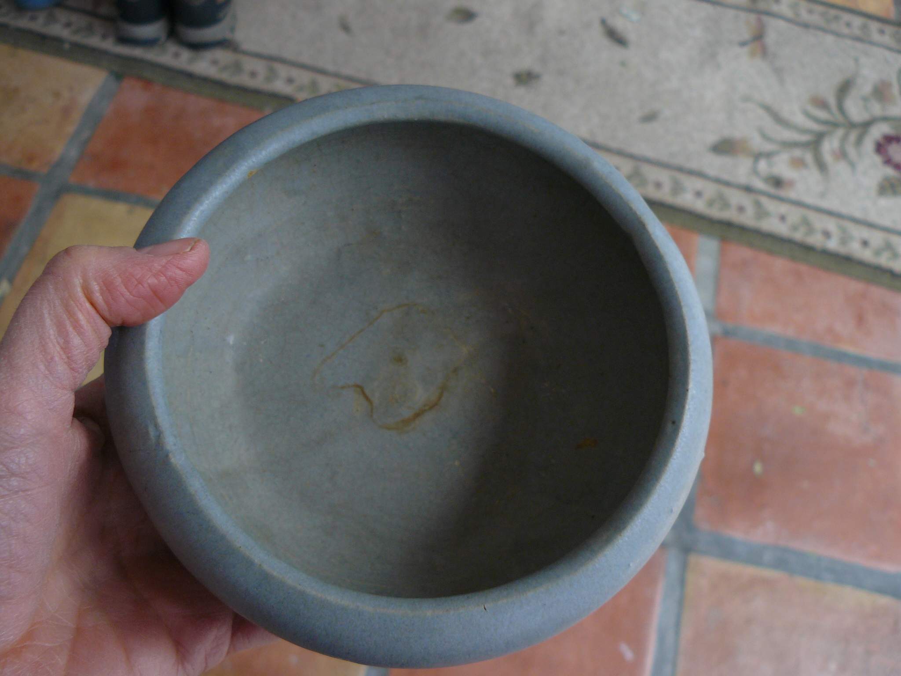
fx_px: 937
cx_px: 450
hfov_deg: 51.4
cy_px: 338
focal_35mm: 36
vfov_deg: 39.7
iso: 100
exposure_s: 1/80
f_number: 2.8
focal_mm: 6
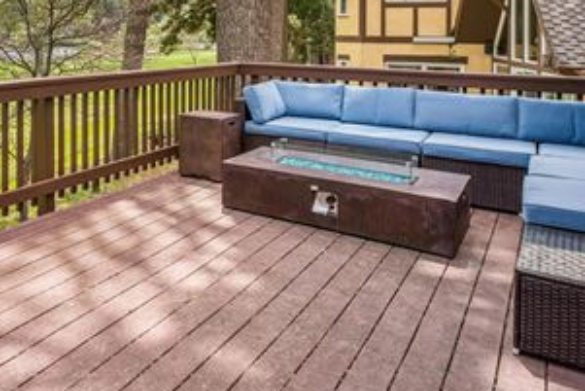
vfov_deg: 35.5
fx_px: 563
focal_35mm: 35
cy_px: 24
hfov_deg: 51.2
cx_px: 111
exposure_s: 1/40
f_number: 13
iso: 100
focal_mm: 16.3
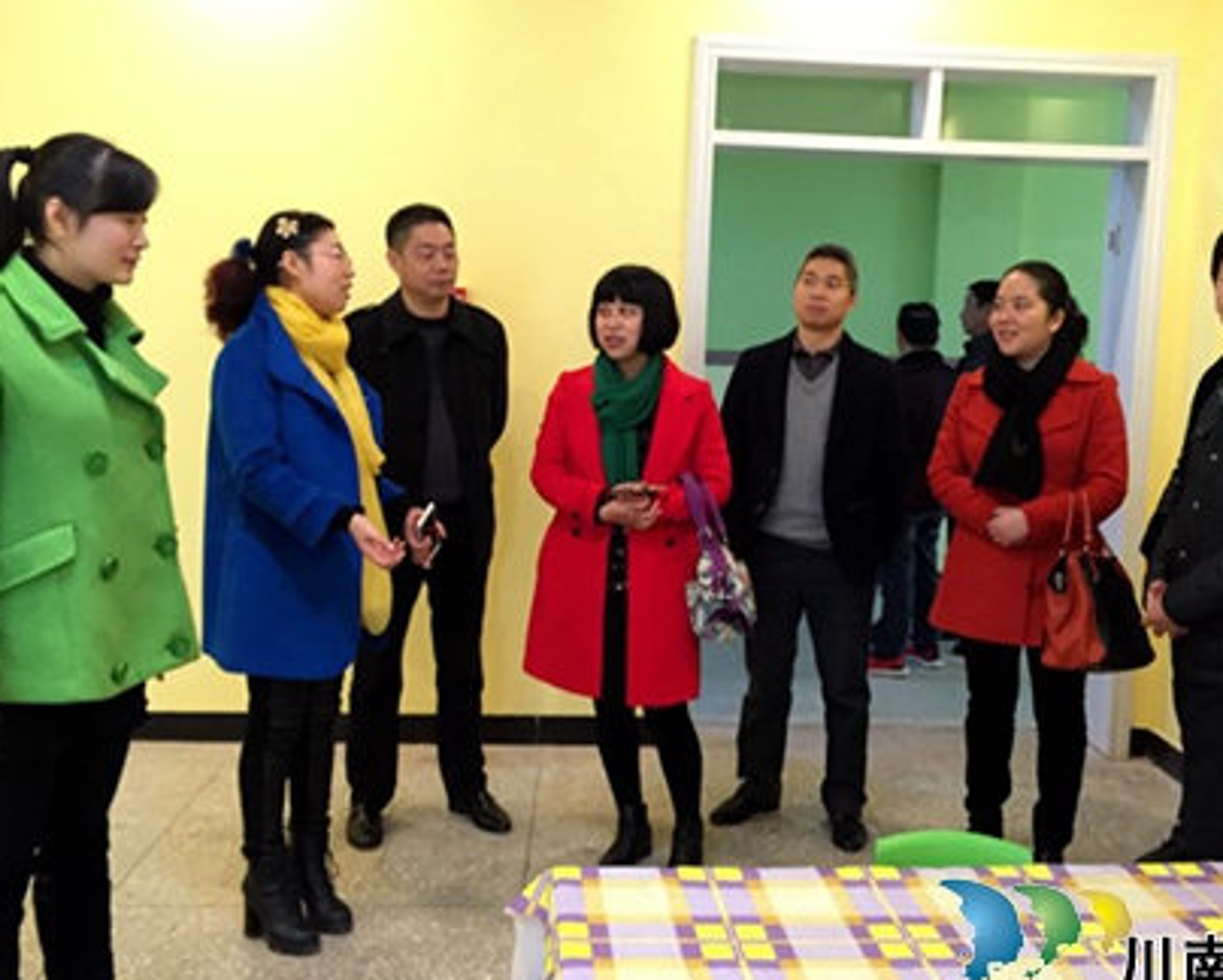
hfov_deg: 51.4
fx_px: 1268
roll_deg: -3.1
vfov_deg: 42.3
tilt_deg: -6.5
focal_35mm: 35
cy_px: 479
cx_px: 666
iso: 320
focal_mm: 4.15
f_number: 2.2
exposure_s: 1/17
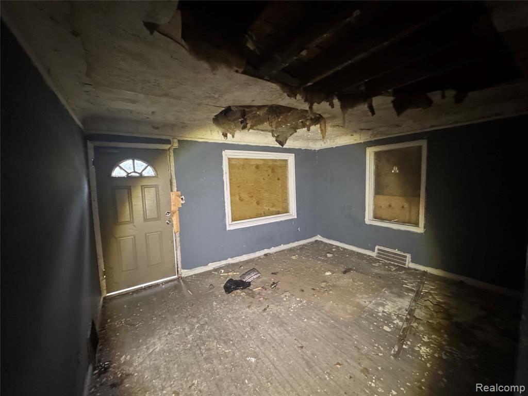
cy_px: 198
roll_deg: +1.4
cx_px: 264
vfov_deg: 85.7
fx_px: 214
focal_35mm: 14
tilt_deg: -4.7
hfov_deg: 102.1
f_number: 2.2
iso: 1250
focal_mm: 2.22
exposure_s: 1/40
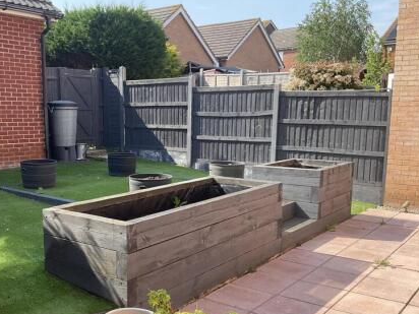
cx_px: 158
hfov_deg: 45.4
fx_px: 496
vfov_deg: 35.0
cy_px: 194
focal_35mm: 41
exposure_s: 1/529
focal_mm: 3
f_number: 1.8
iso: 16
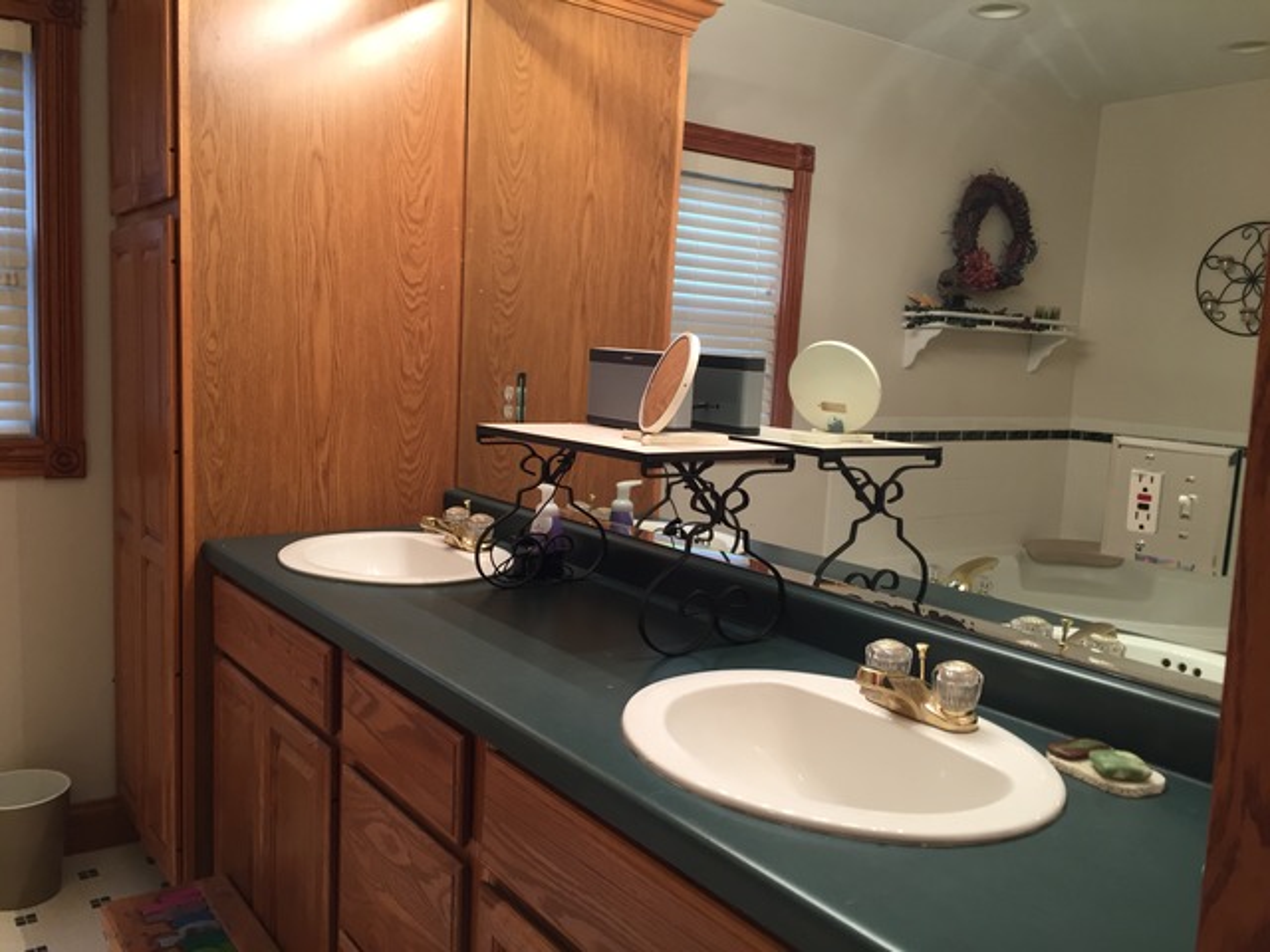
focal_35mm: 29
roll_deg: -2.7
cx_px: 635
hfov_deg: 61.7
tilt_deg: -6.2
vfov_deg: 48.2
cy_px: 476
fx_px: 1064
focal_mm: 4.15
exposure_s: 1/30
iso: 64
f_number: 2.2
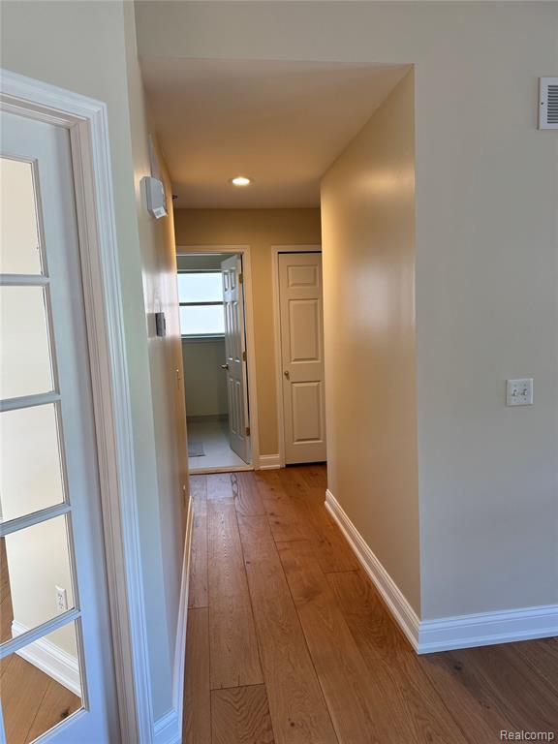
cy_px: 372
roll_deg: +2.8
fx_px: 516
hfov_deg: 56.8
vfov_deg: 71.6
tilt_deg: -6.7
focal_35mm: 24
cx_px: 279
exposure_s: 1/120
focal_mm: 6.76
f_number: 1.78
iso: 200
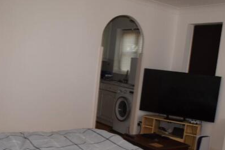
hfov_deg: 44.5
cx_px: 117
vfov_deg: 29.9
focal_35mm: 44
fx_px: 275
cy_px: 117
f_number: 5
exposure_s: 1/100
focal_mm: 18
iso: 800
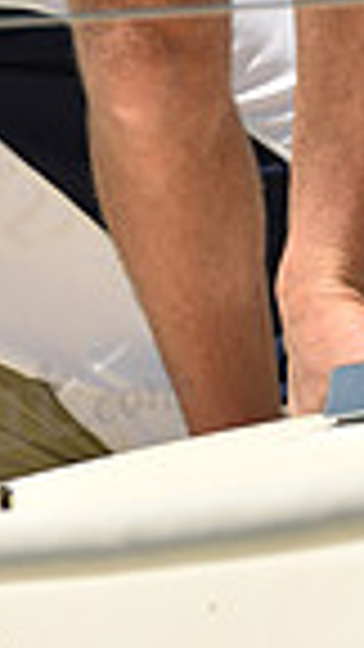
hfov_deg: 0.5
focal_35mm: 2529
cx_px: 425
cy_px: -302
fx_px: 43395
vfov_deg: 0.9
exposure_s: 1/3200
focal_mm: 600
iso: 320
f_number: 5.6
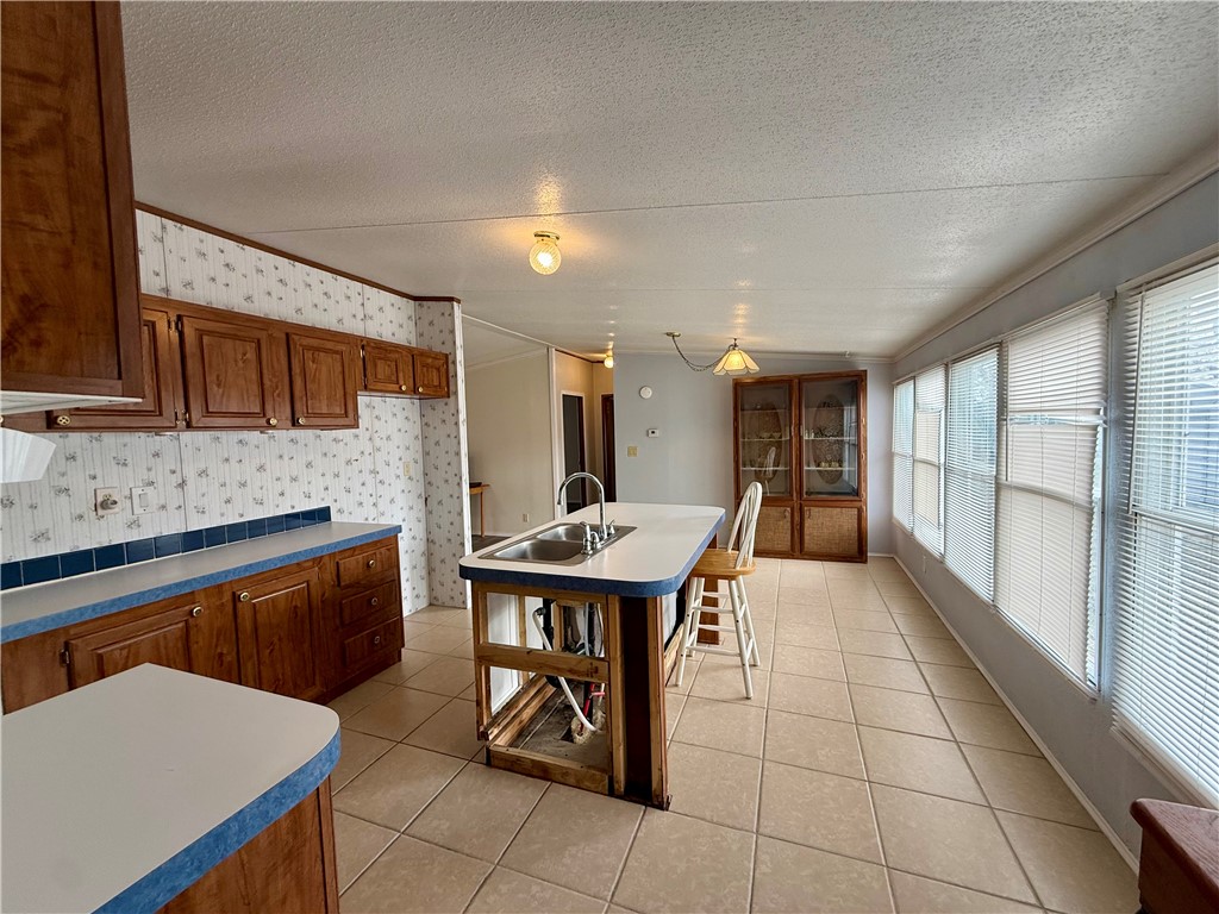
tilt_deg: -3.4
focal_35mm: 14
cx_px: 610
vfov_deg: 85.7
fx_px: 493
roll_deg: +1.7
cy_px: 457
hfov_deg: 102.1
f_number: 2.2
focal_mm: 2.22
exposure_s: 1/100
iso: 80
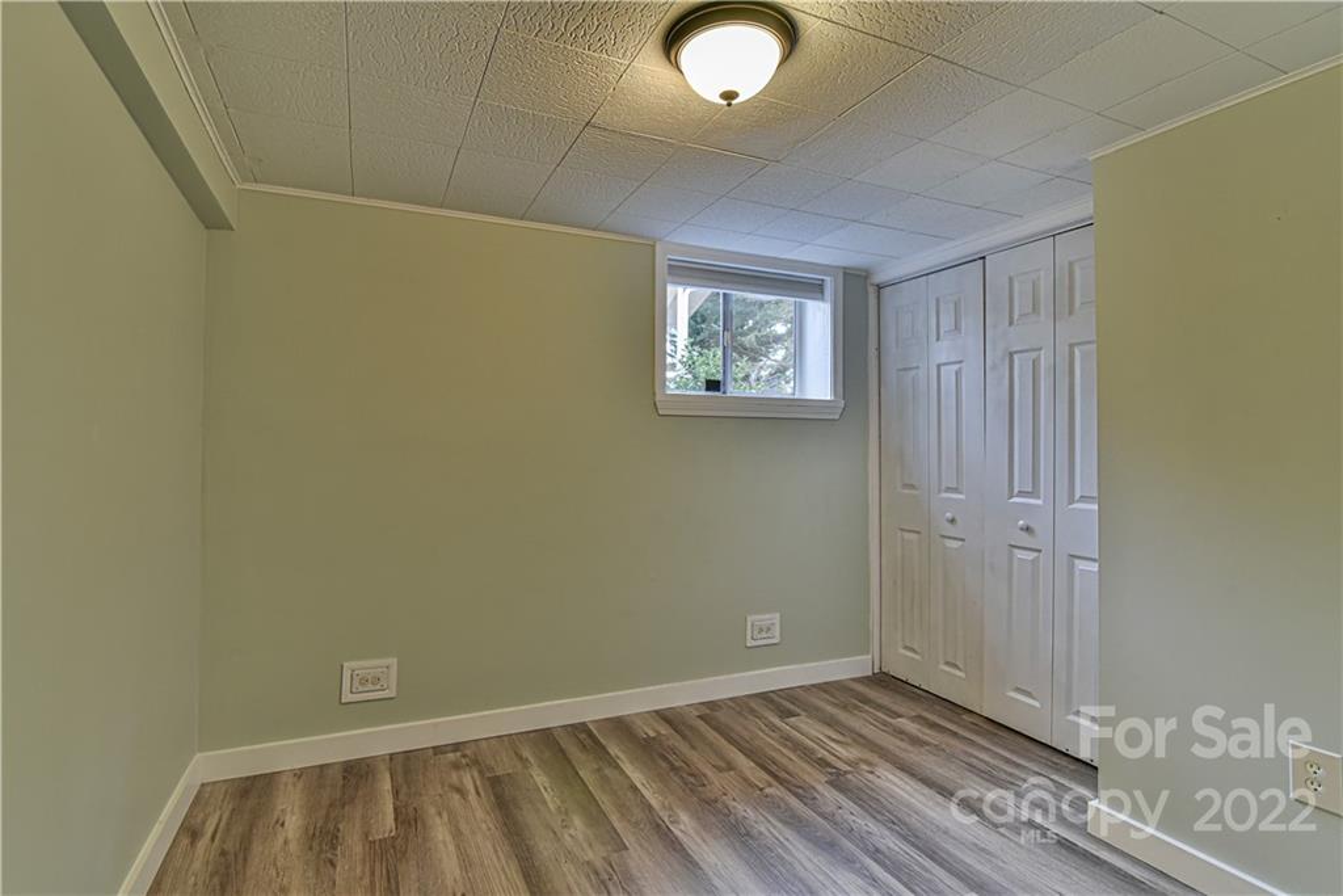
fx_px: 597
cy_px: 448
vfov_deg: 73.8
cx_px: 672
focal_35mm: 16
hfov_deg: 96.7
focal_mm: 16
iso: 1600
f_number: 5
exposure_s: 1/100
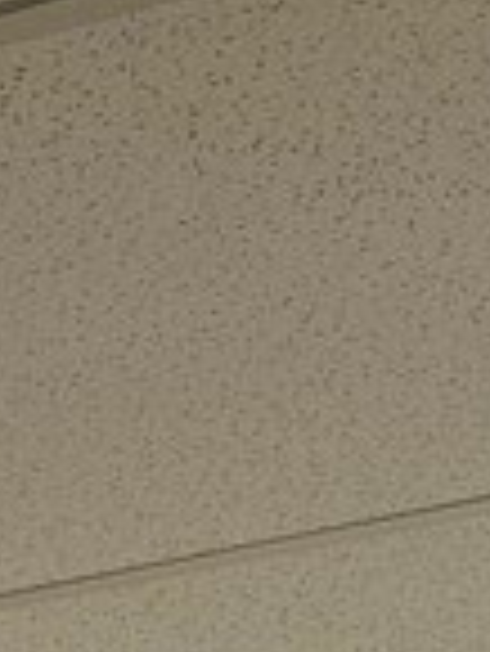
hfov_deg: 8.5
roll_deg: -1.5
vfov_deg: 9.1
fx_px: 3185
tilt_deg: -1.3
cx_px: 791
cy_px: 2046
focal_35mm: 169
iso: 80
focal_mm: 6.86
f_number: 1.78
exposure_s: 1/4545
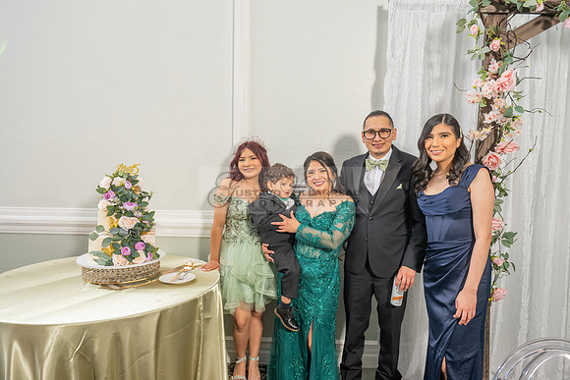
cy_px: 190
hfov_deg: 67.4
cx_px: 285
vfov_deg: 48.0
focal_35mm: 27
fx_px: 428
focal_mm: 27
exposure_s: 1/125
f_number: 4.5
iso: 500
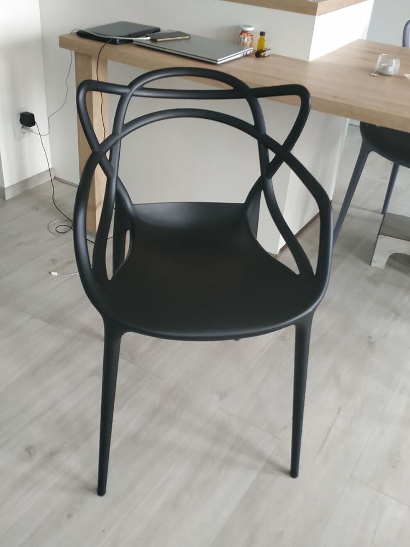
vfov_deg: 71.6
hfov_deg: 56.8
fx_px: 379
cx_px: 205
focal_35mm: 24
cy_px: 274
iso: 400
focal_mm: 3.94
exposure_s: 1/20
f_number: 1.9
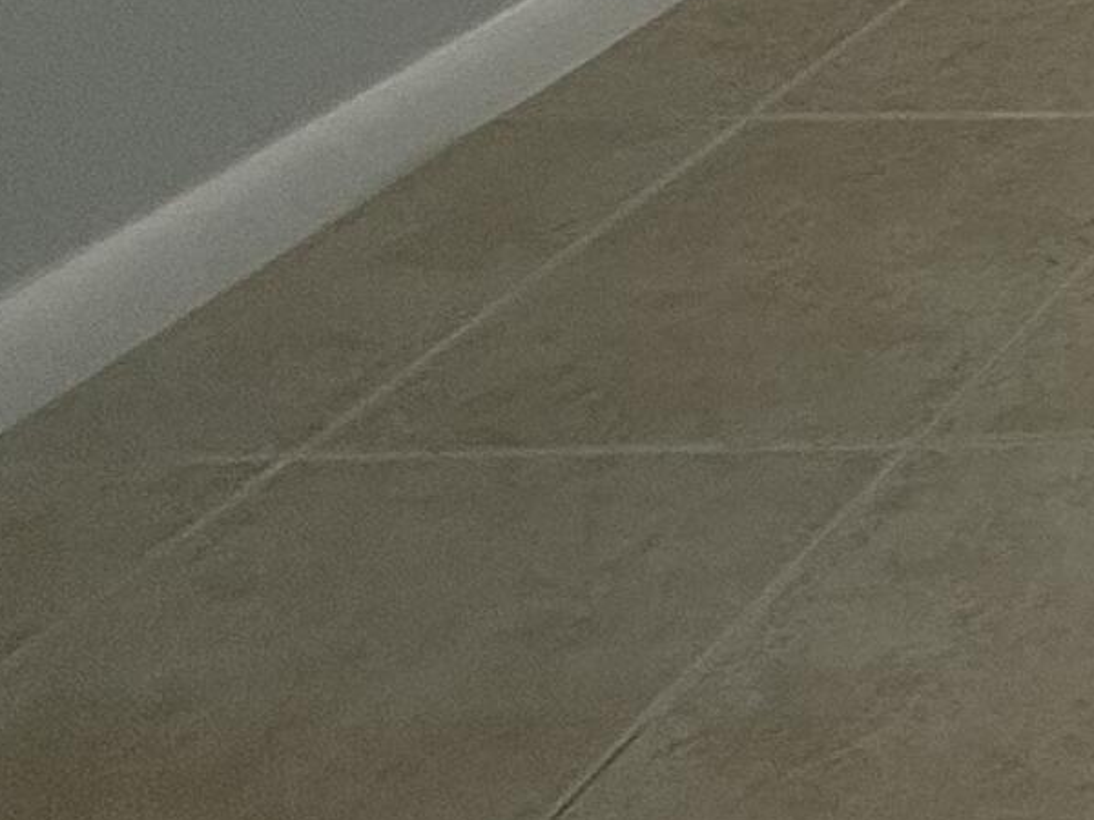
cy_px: -836
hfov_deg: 15.5
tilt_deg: -5.8
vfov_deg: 16.1
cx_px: 2576
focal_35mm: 70
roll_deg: -1.1
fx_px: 2212
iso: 125
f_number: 2.2
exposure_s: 1/99
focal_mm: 2.22
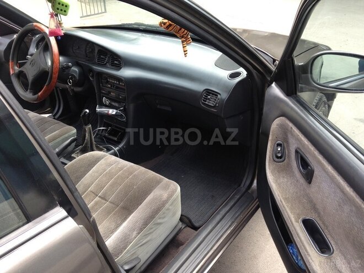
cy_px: 136
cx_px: 182
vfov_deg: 42.9
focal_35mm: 33
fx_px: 347
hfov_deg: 55.4
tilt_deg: -28.4
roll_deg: +1.1
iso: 50
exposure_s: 1/127
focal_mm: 4.12
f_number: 2.4
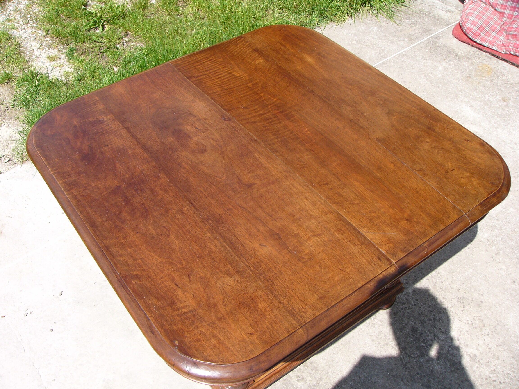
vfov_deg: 39.7
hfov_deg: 51.4
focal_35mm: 36
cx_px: 260
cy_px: 194
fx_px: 540
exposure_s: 1/320
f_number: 4
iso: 50
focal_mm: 6
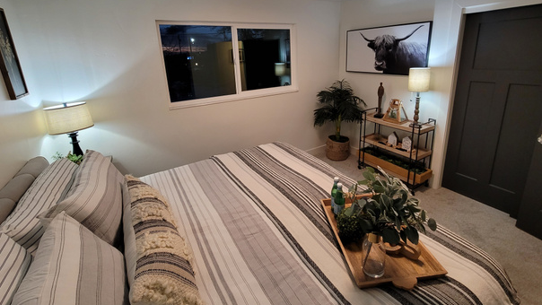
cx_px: 273
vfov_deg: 69.5
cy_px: 116
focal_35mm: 15
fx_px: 216
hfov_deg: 103.0
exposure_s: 1/60
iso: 200
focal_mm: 2.2
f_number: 2.2
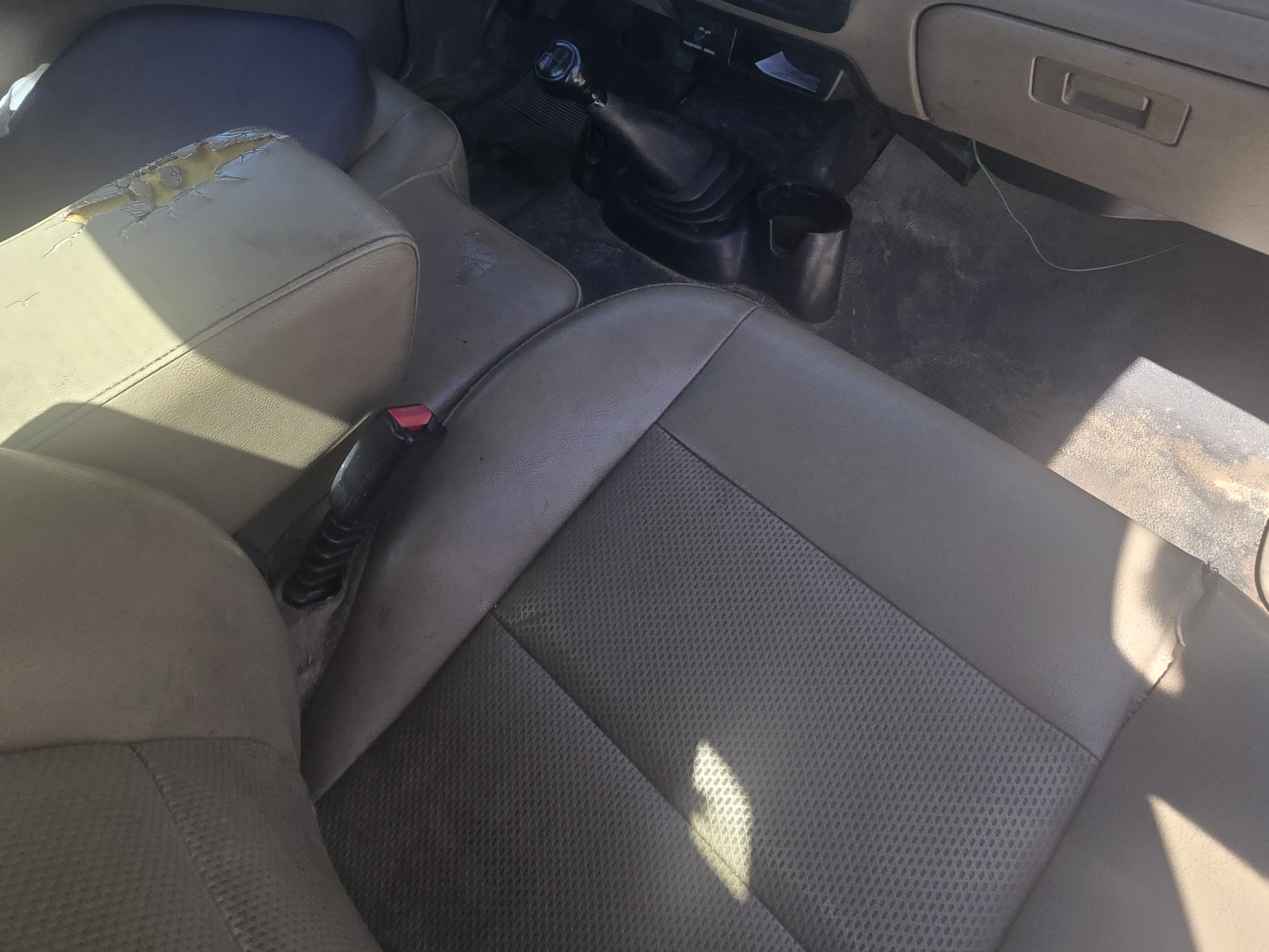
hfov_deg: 74.9
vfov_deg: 56.1
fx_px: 807
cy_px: 172
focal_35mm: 22
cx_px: 466
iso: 50
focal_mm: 2.2
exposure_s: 1/528
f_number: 2.2
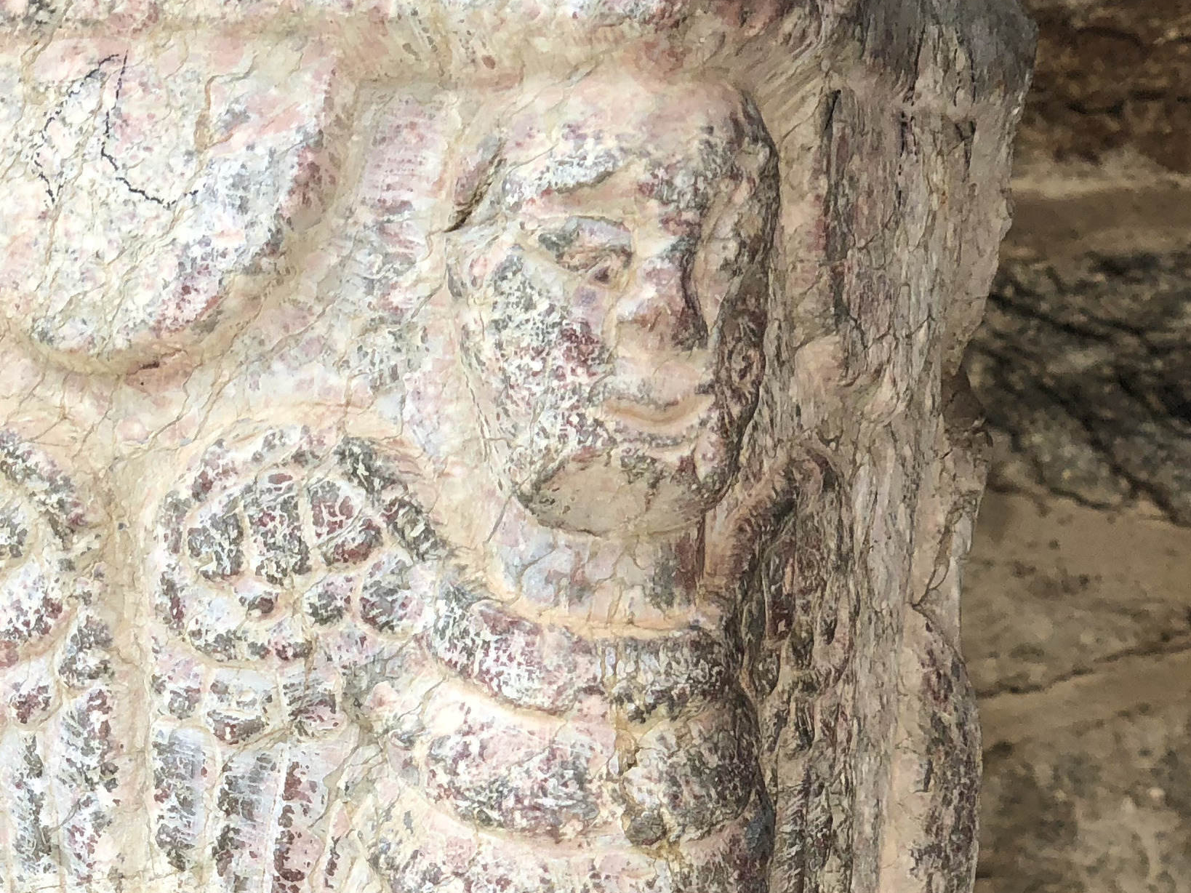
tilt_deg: -2.6
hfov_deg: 15.4
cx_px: 250
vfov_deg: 11.6
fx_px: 4369
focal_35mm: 127
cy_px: 836
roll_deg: +0.1
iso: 16
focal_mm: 6
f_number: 2.4
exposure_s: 1/193
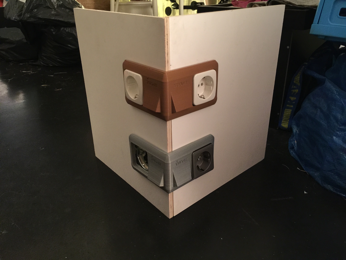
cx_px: 173
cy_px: 130
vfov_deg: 48.2
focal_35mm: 29
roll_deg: +2.4
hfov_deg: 61.7
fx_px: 290
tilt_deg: -25.6
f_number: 2.2
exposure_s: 1/4
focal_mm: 4.15
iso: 100
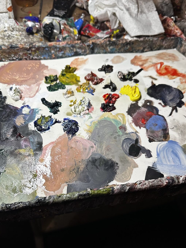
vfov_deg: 56.4
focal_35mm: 32
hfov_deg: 44.2
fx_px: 229
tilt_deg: -51.2
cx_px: 88
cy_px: 147
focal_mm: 6.86
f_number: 1.78
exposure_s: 1/120
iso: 160
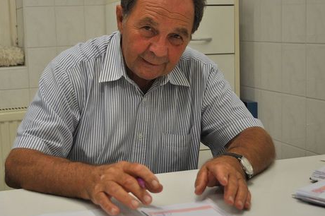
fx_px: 541
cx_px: 123
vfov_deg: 22.6
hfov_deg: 33.3
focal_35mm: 60
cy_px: 90
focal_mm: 32
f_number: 4.8
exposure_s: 1/60
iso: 400
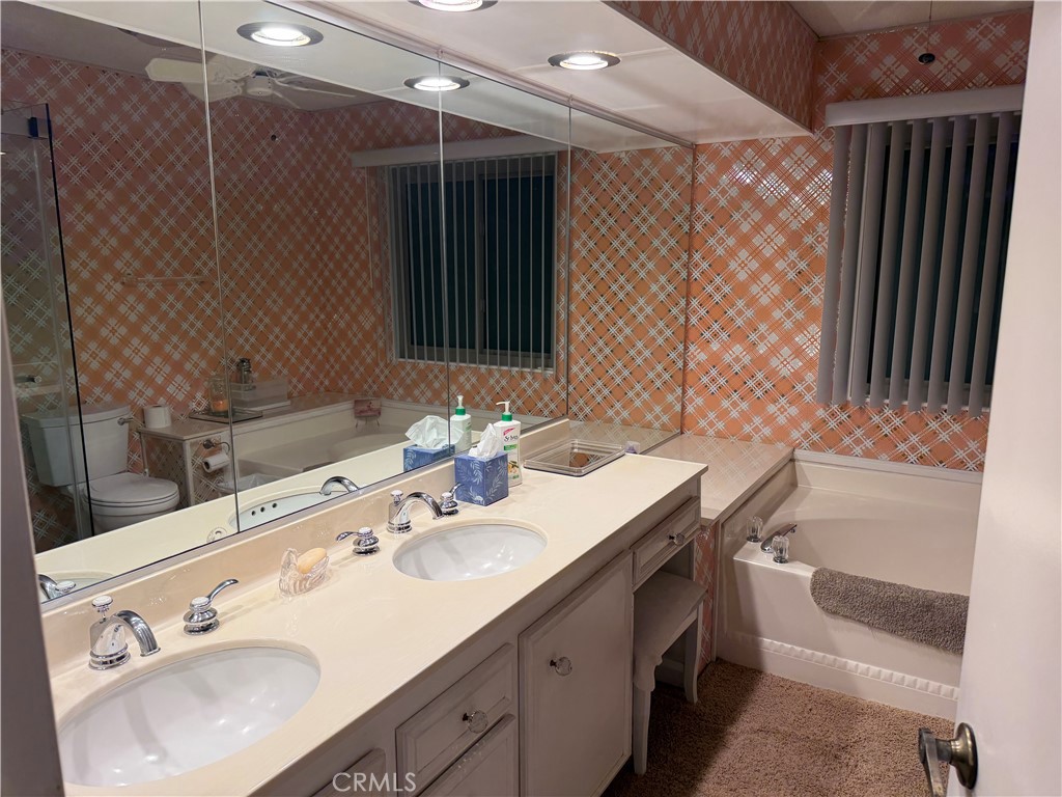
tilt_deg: -11.3
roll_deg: +0.2
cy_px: 398
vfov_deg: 56.8
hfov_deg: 71.6
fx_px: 736
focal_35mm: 24
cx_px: 531
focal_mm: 6.76
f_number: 1.78
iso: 160
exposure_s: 1/120
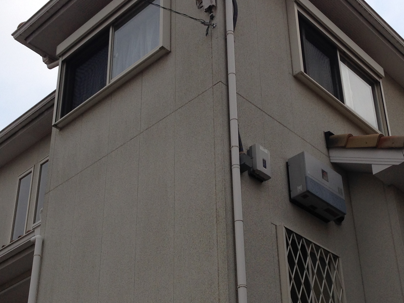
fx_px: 747
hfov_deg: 30.2
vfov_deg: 22.8
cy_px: 212
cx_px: 238
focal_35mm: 64
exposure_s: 1/553
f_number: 2.4
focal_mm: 4.12
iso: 50
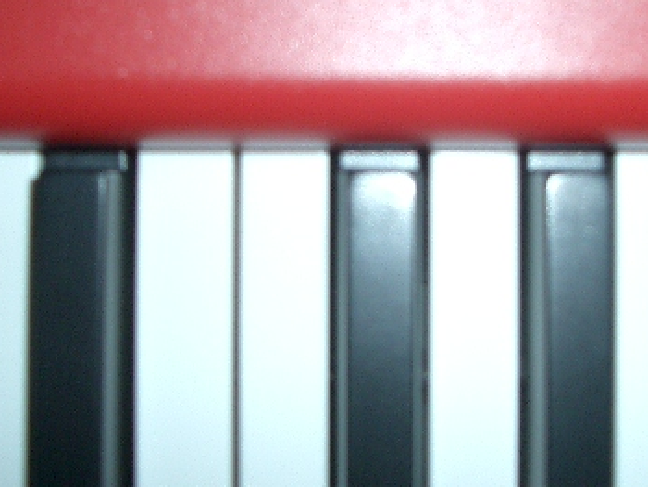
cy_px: 87
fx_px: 1199
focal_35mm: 64
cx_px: 380
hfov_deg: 30.2
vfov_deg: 22.6
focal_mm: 5.8
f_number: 2.6
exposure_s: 1/40
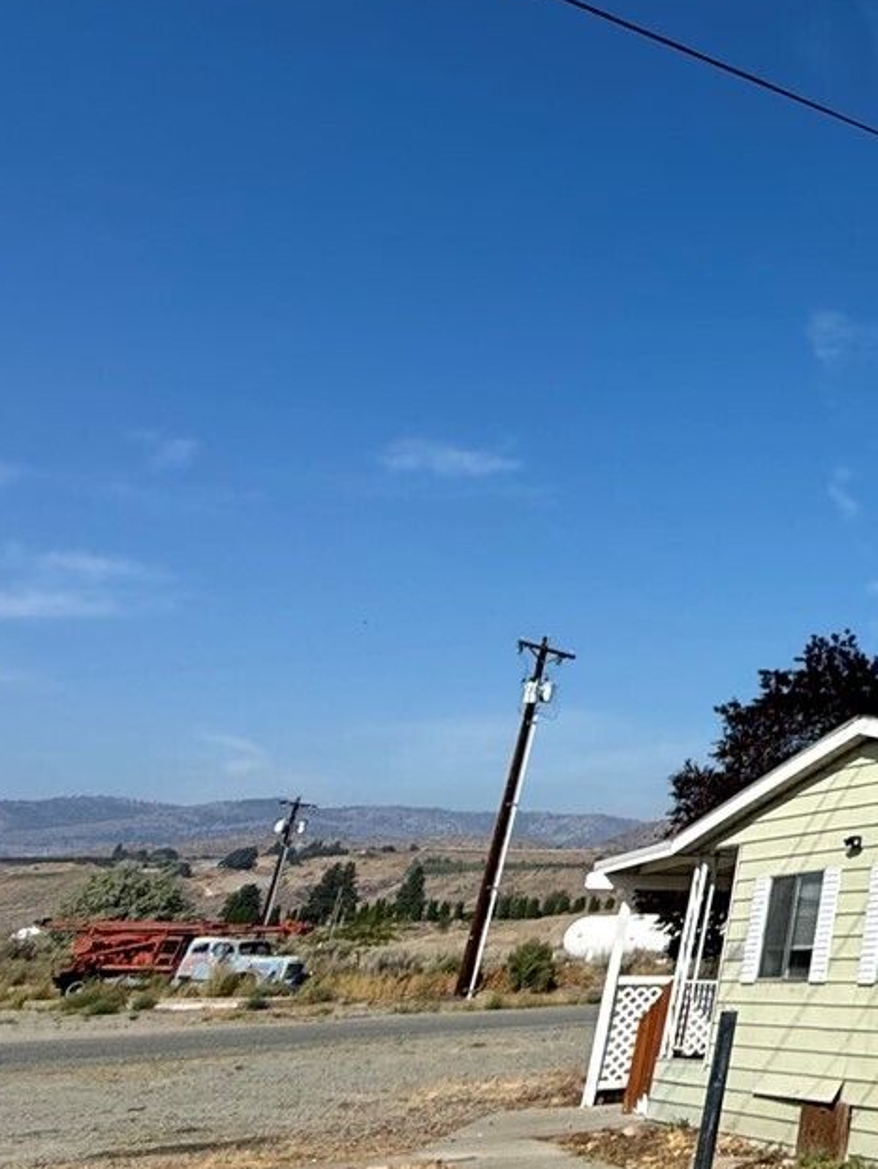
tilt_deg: +19.9
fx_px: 1217
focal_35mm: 36
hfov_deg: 24.8
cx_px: 1450
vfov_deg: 51.2
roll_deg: +1.0
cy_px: 502
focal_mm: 2.22
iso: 50
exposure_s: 1/3125
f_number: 2.2
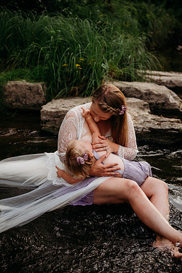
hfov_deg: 28.6
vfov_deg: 41.9
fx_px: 356
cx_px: 91
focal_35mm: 47
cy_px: 136
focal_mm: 47
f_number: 2.8
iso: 500
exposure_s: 1/1000
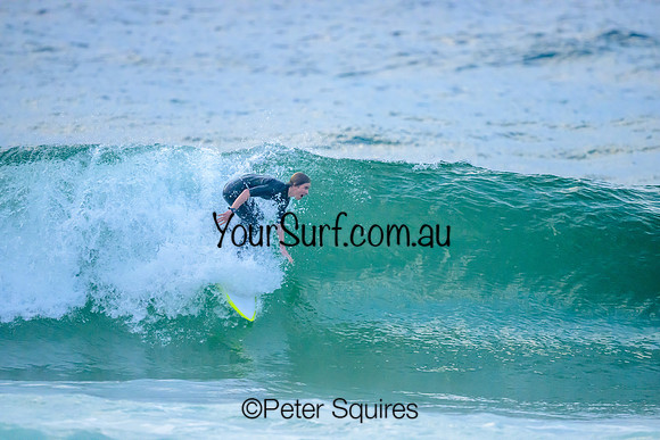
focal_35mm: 800
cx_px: 330
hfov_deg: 2.6
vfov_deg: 1.7
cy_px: 220
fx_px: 14669
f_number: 6.3
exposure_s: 1/2000
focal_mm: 800
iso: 5600
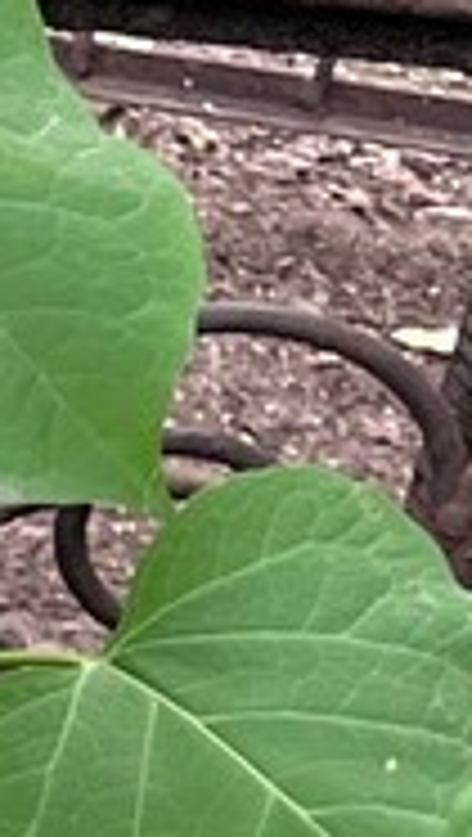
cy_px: 1269
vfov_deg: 9.5
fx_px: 4860
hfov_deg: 4.4
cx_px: -2198
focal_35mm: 219
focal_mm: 5.1
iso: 125
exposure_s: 1/103
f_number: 1.6
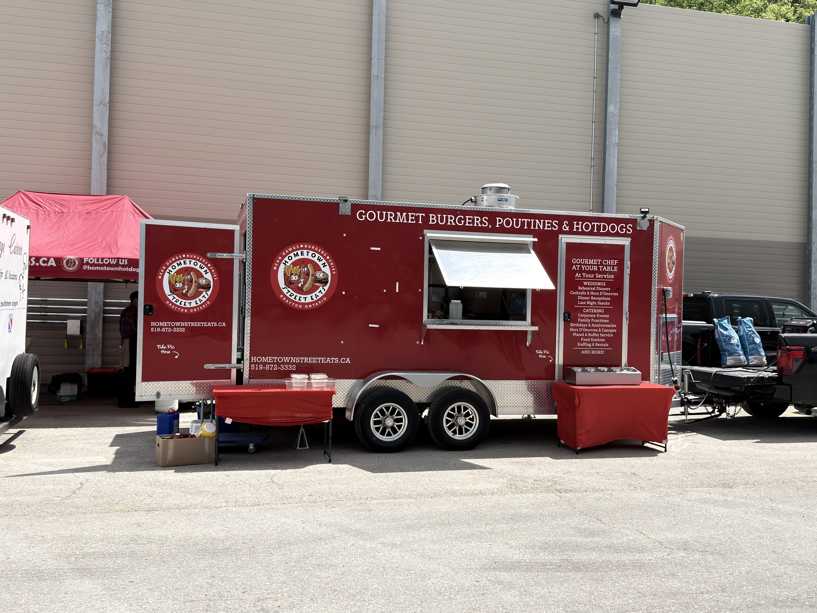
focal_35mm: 35
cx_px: 408
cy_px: 306
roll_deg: -2.0
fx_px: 826
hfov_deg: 52.6
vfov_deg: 40.7
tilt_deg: +0.9
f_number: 1.78
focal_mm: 6.76
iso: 100
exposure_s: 1/4545
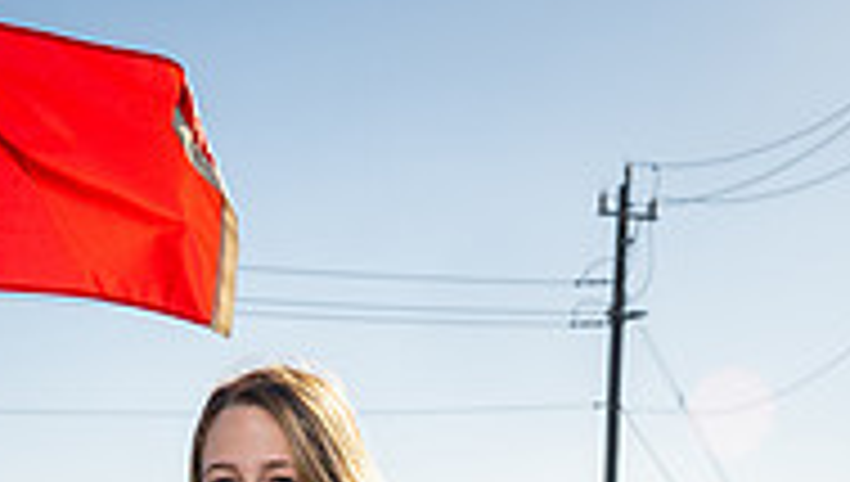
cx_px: 283
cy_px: 996
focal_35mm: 102
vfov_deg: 10.8
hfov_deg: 20.8
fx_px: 2303
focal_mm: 41
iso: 100
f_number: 8
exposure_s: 1/250
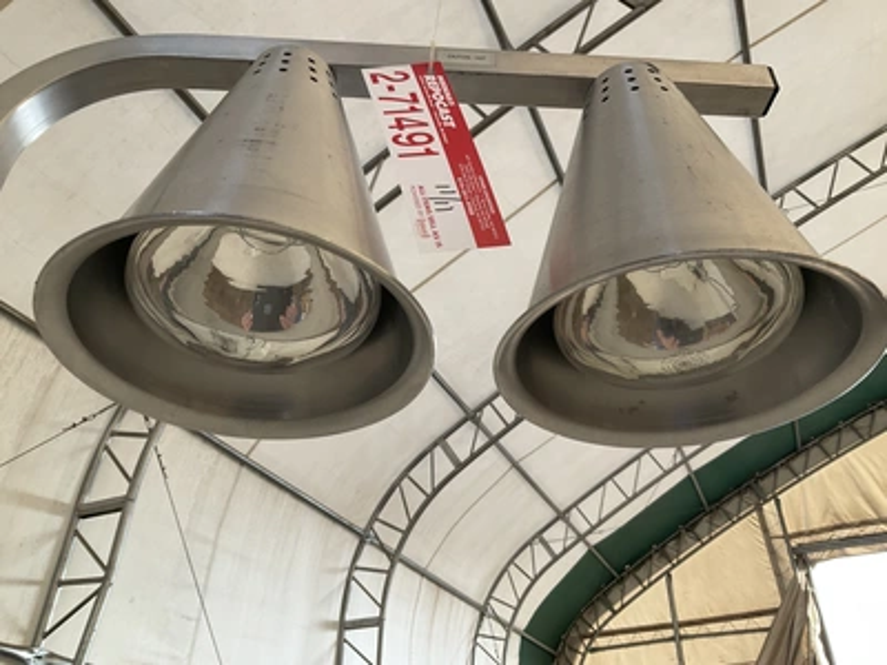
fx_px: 743
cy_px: 332
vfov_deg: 48.2
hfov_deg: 61.7
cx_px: 444
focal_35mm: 29
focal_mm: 3
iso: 25
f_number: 1.8
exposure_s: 1/122
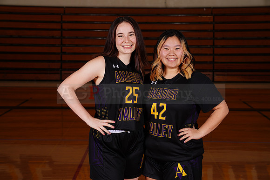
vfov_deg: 19.5
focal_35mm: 70
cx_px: 135
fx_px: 525
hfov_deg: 28.8
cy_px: 90
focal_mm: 70
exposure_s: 1/200
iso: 200
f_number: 6.3
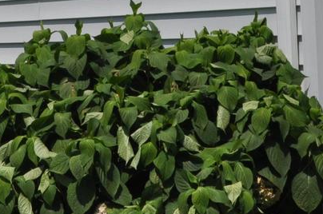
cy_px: -50
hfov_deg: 15.0
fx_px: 1227
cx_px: 158
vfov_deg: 9.8
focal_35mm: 137
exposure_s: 1/640
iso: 320
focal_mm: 18
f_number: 13
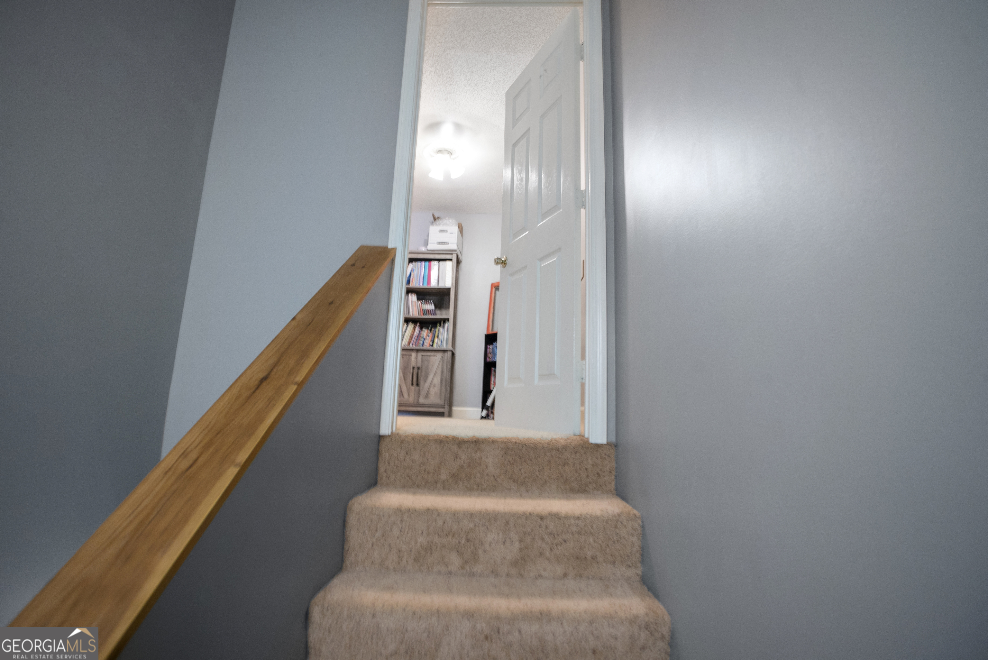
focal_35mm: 17
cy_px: 330
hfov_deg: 93.2
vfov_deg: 70.5
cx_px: 494
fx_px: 467
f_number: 5.6
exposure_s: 1/4
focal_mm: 17
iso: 400
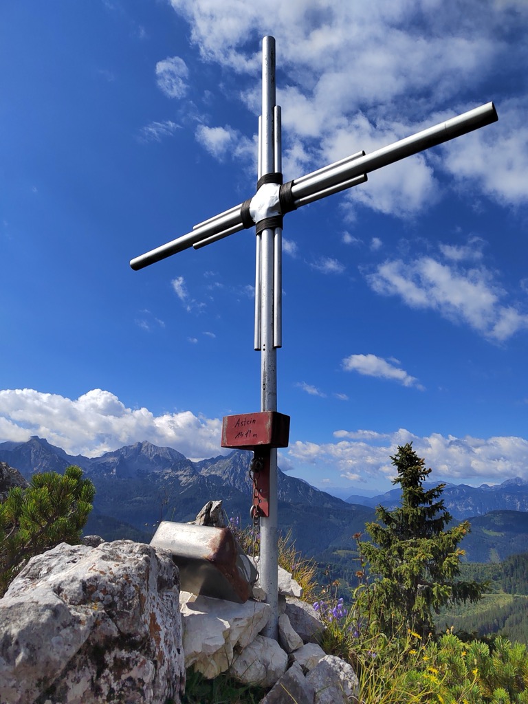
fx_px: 468
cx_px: 264
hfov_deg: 58.9
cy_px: 352
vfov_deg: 73.9
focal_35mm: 23
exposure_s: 1/2497
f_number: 1.9
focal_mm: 5.52
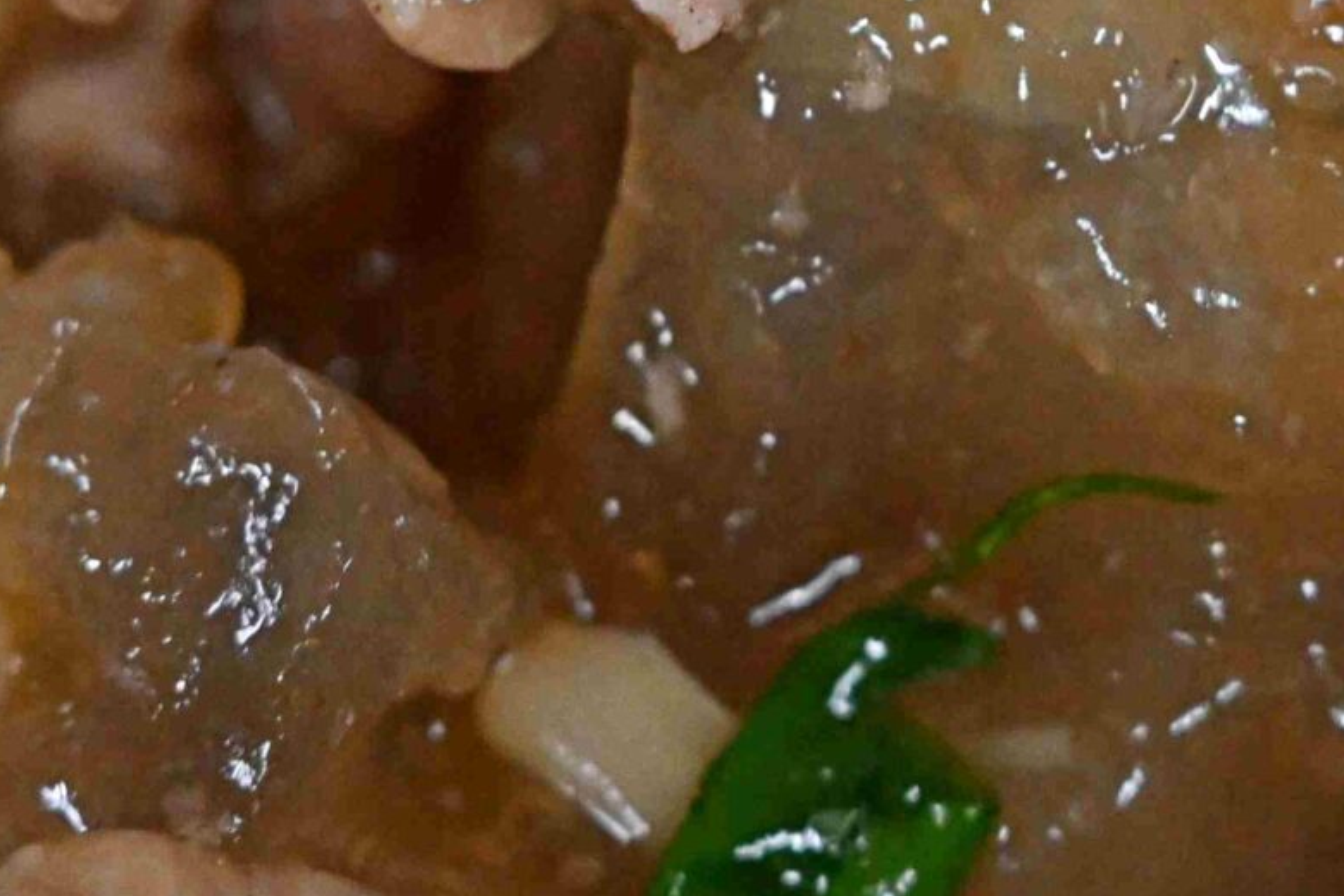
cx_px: 905
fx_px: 9183
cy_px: -252
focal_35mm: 246
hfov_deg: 8.4
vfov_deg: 5.6
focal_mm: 50
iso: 3600
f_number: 3.2
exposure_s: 1/200
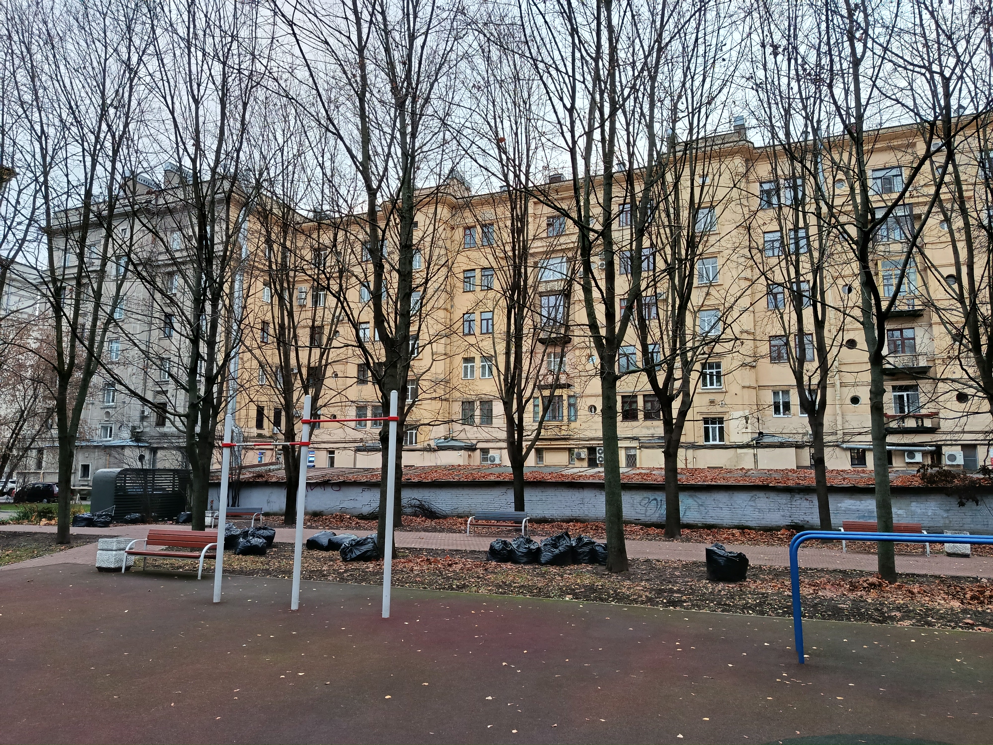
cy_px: 372
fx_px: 688
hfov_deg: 71.6
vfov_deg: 56.8
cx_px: 496
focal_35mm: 24
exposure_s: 1/100
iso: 275
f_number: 1.7
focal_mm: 5.24
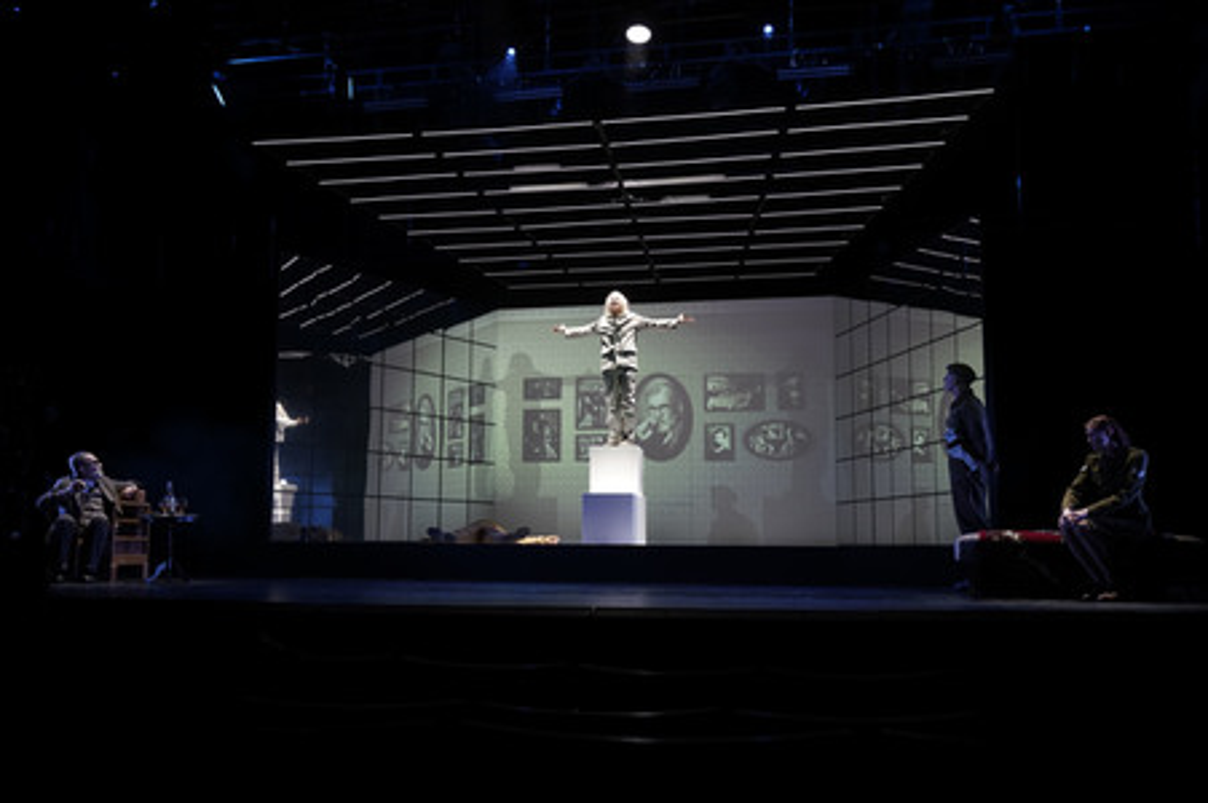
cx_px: 604
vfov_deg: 41.1
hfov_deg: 58.8
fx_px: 1073
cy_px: 402
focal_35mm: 32
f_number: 5.6
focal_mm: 32
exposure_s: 1/160
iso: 1000
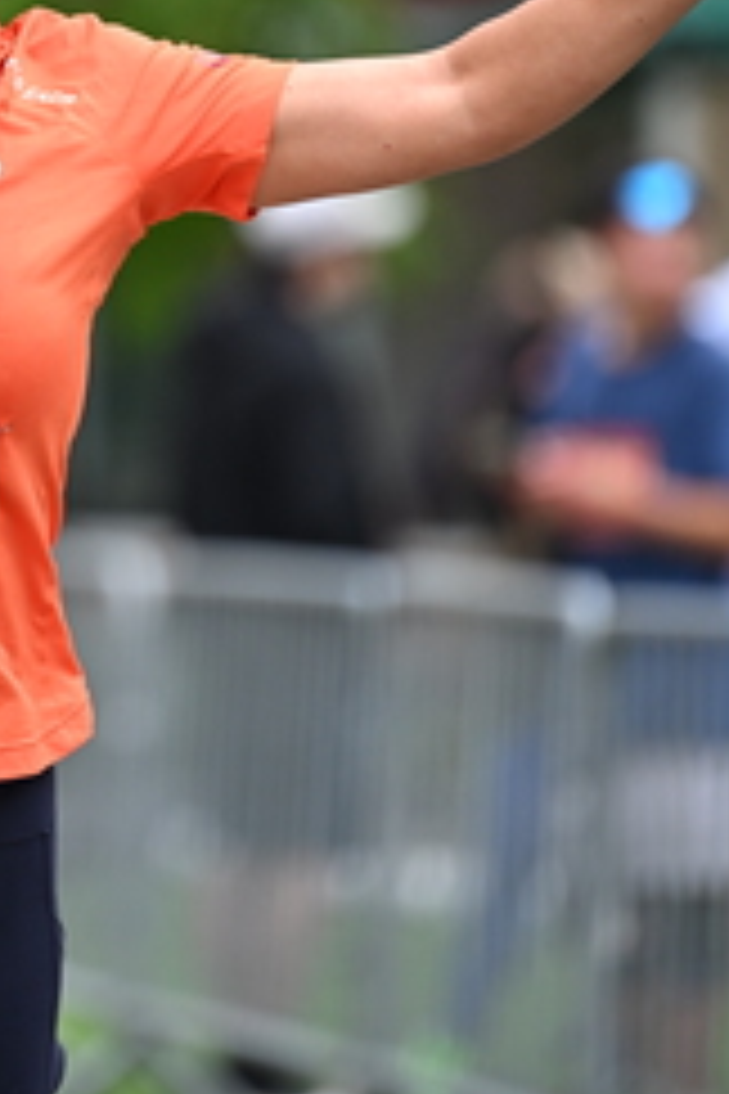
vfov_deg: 4.5
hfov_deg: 3.0
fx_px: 13759
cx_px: -88
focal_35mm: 453
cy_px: 270
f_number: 2.8
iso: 640
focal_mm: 200
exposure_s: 1/2000
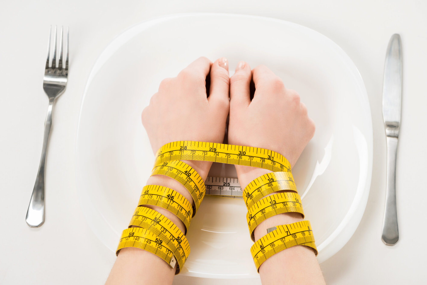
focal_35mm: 105
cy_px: 142
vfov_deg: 13.1
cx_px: 214
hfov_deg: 19.4
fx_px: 1246
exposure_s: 1/160
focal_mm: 105
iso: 100
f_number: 10
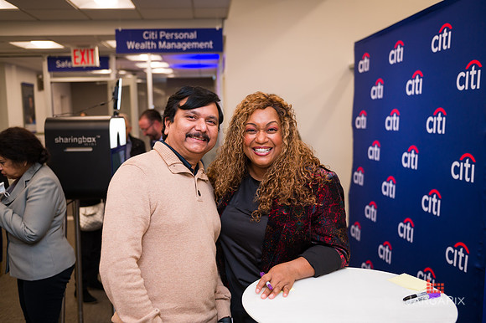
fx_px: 472
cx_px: 243
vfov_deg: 37.8
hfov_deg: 54.5
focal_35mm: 35
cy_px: 162
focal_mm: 35
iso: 400
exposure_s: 1/160
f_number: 3.2
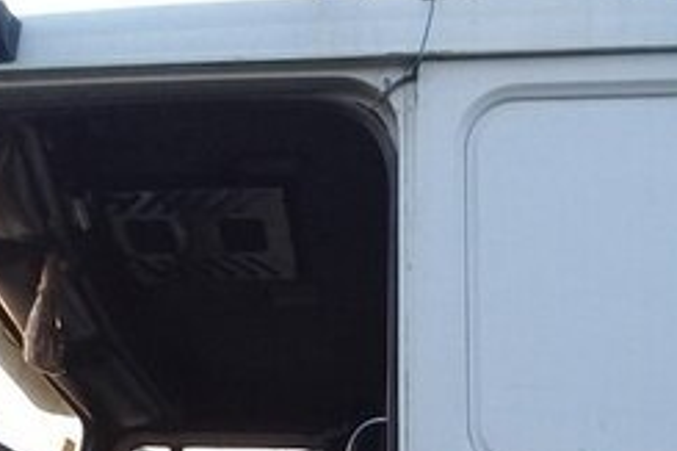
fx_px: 1635
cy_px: 602
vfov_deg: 14.9
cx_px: 296
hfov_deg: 23.4
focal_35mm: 87
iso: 80
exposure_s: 1/50
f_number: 2.2
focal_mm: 3.3
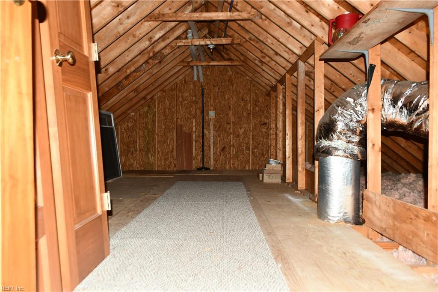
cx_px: 219
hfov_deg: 67.4
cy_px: 146
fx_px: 328
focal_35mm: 27
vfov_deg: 47.9
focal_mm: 18
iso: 800
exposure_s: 1/60
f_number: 5
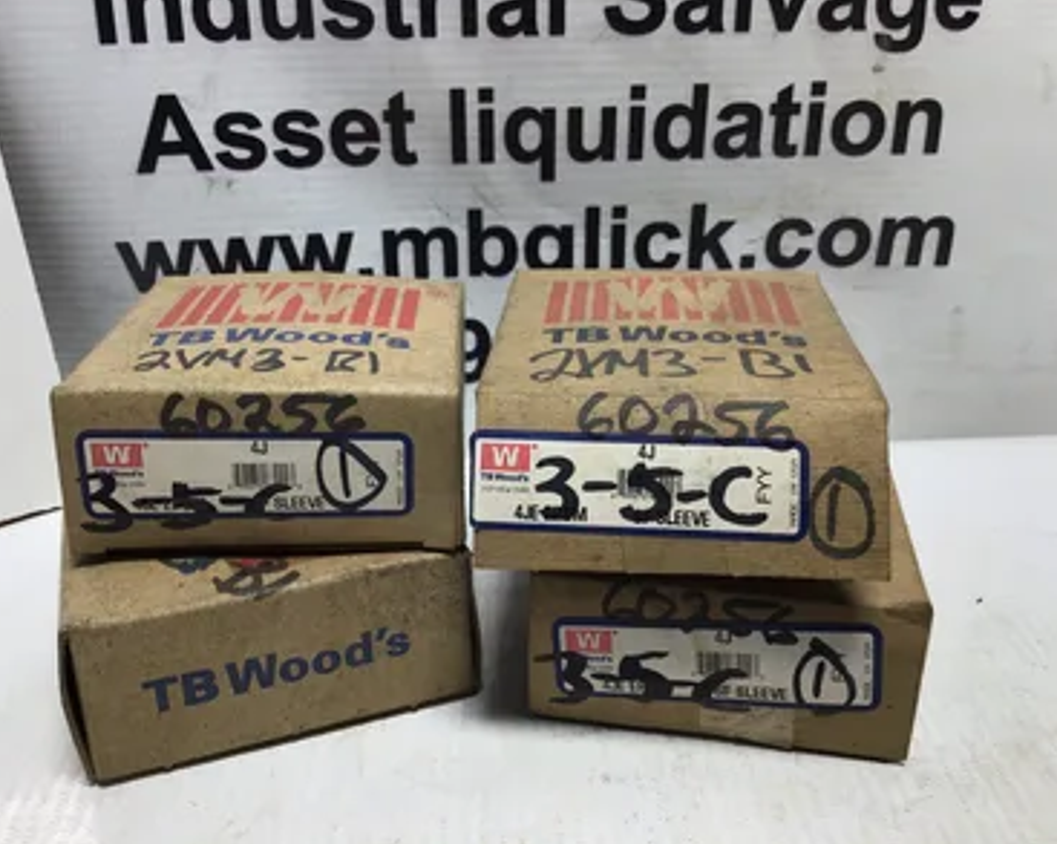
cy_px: 415
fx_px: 1032
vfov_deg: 44.5
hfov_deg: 54.3
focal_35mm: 33
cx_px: 518
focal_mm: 3.3
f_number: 2.4
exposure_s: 1/120
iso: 25
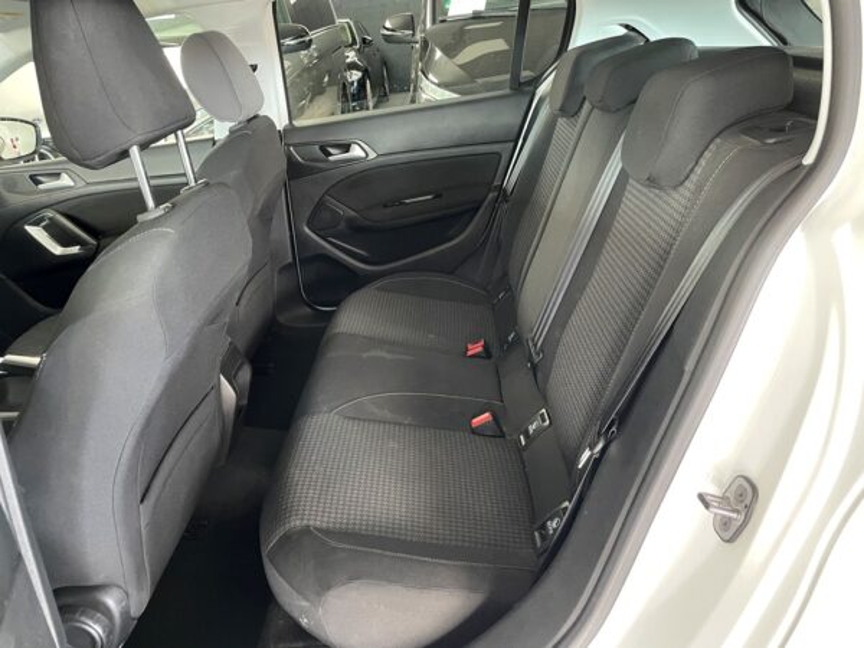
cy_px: 324
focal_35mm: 26
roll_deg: +6.1
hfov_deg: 67.3
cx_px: 432
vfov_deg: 53.1
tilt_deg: -25.9
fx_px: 649
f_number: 1.6
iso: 320
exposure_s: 1/60
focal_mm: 4.2
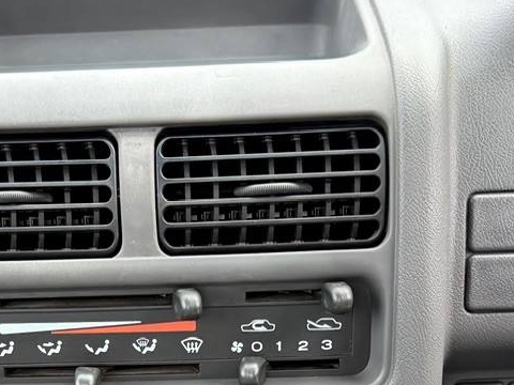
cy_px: 476
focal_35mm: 64
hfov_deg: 30.1
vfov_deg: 21.2
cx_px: 184
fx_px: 950
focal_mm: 6.76
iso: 125
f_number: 1.78
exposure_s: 1/161
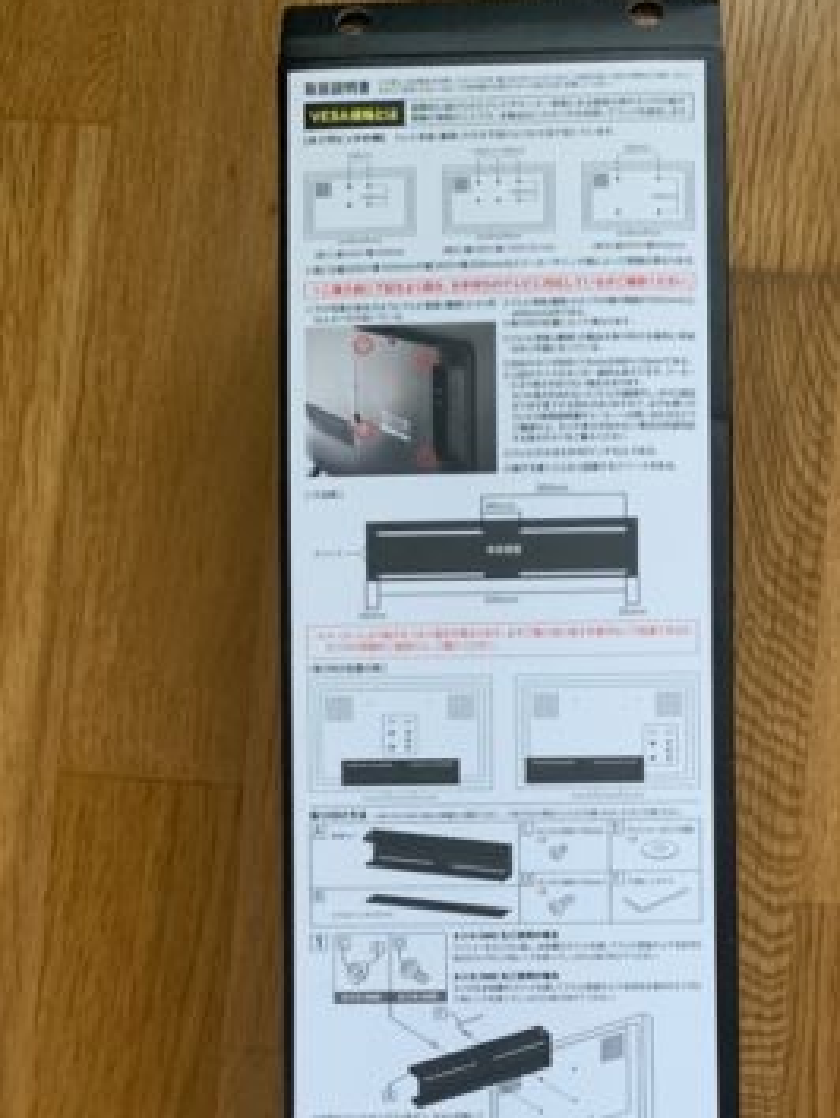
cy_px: 891
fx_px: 1519
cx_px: 594
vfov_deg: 38.9
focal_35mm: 47
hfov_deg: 30.6
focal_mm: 4.25
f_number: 1.8
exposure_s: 1/60
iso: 160
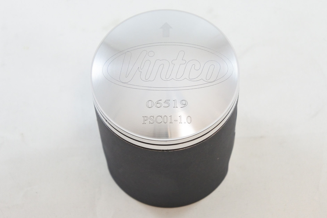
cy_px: 109
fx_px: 690
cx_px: 164
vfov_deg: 17.9
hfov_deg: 26.6
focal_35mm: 76
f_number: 5.6
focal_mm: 28.5
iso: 800
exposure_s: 1/100
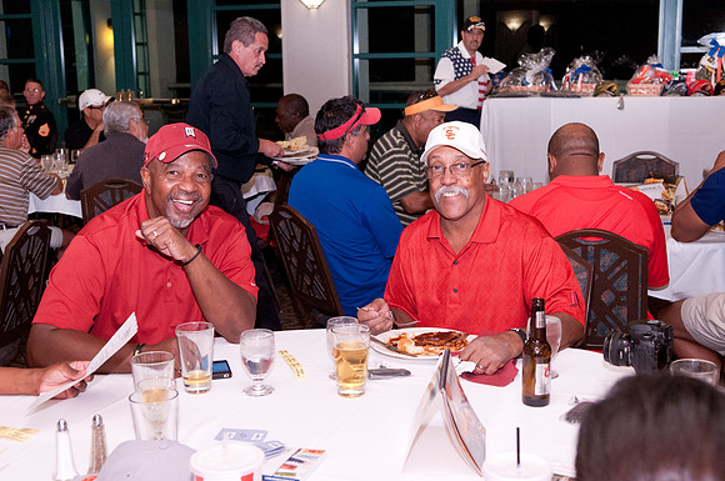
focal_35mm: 48
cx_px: 362
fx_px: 965
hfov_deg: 41.2
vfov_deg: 28.0
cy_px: 240
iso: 1250
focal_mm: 32
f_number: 4.5
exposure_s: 1/100
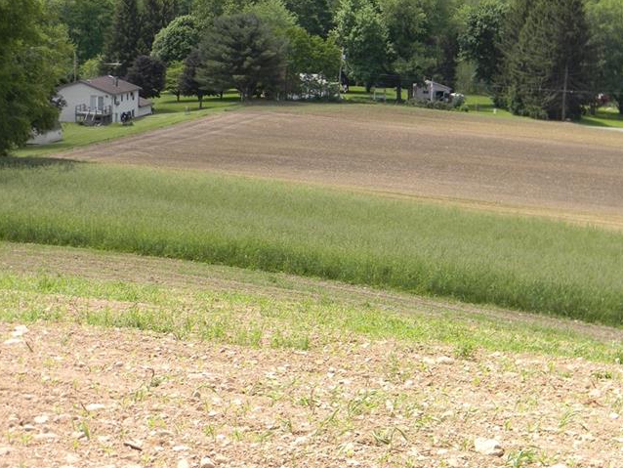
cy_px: 228
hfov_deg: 23.3
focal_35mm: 84
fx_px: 1512
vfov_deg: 17.6
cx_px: 354
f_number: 4.3
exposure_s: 1/298
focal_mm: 12.2
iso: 80
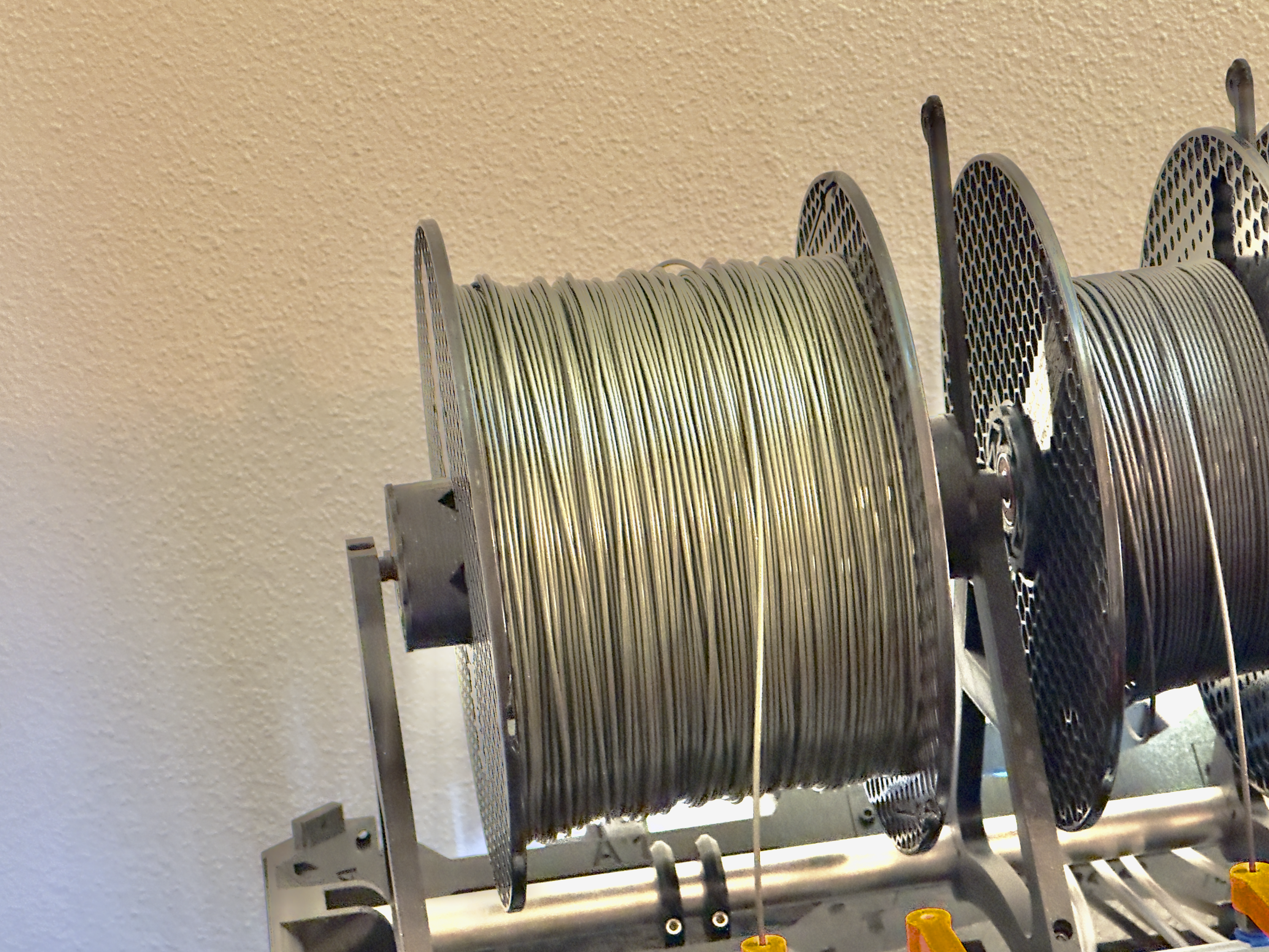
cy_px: 512
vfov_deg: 15.9
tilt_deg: -13.3
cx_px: 732
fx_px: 3410
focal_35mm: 93
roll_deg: +5.2
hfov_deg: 21.1
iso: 1000
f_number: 2.8
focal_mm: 9
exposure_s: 1/25
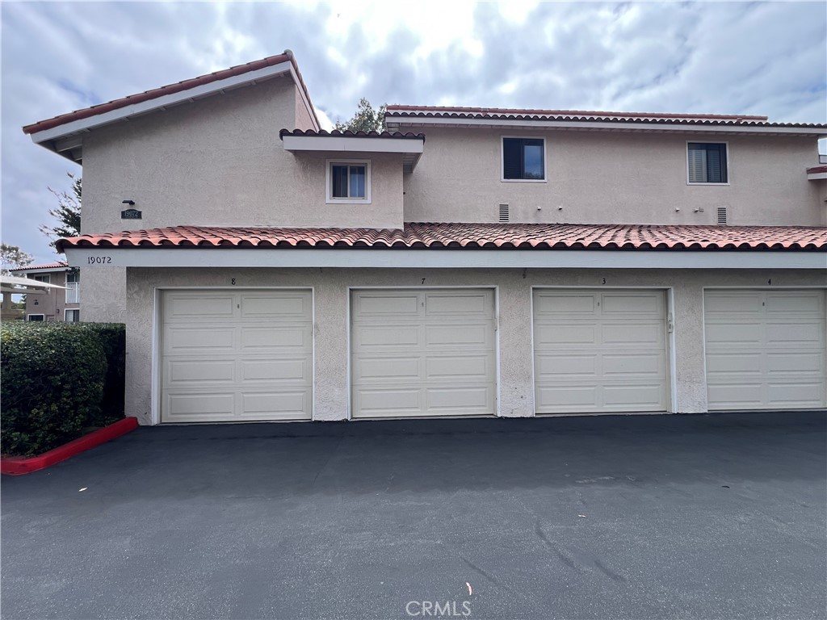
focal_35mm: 13
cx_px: 414
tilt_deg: +1.4
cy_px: 310
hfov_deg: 106.2
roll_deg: +0.2
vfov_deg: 89.9
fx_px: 311
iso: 32
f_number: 1.8
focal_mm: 1.57
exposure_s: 1/747
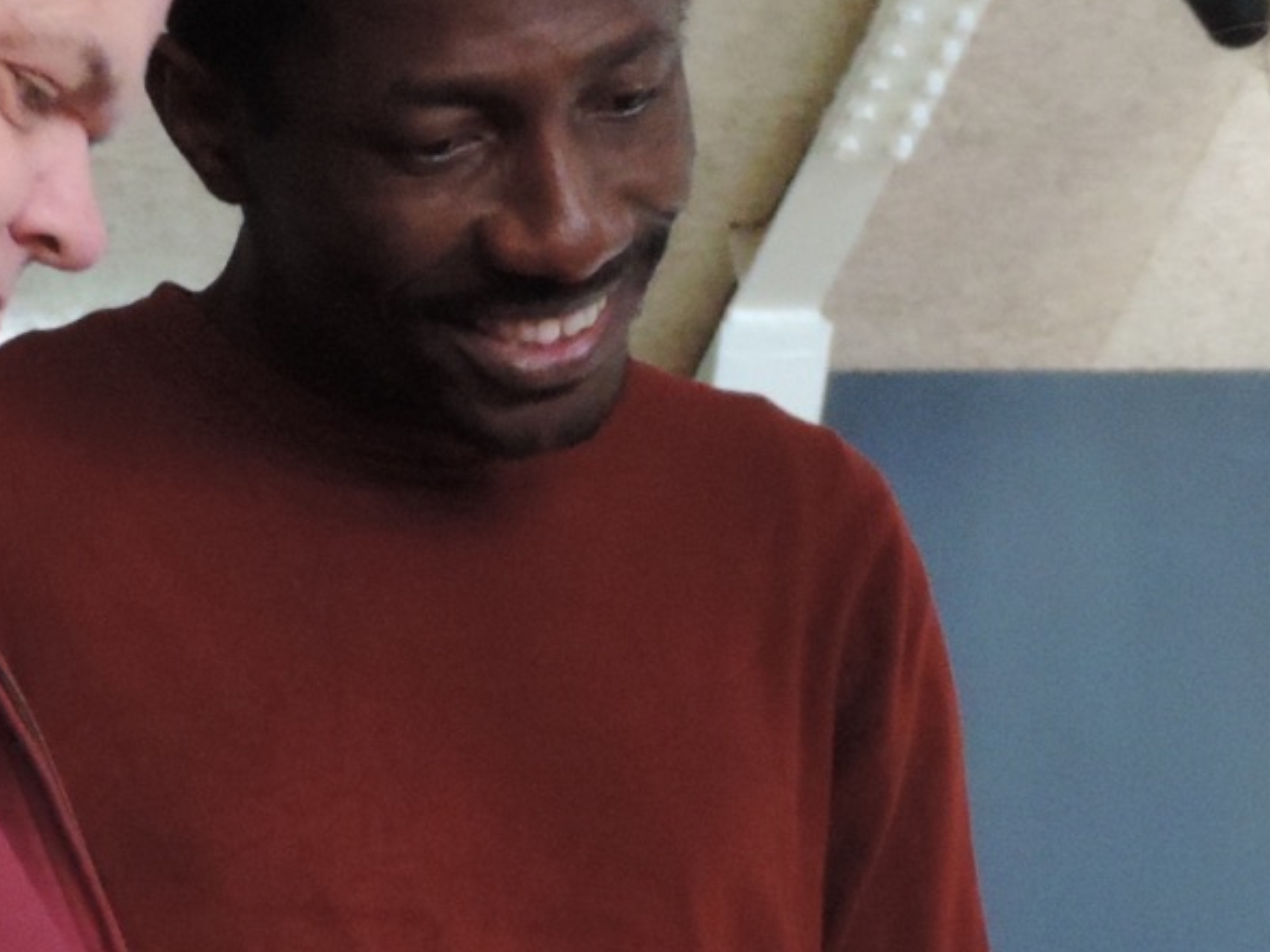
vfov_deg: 5.8
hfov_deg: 7.8
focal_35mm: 255
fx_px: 9356
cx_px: 888
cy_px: 363
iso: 800
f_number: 3.9
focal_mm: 13.3
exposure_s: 1/15
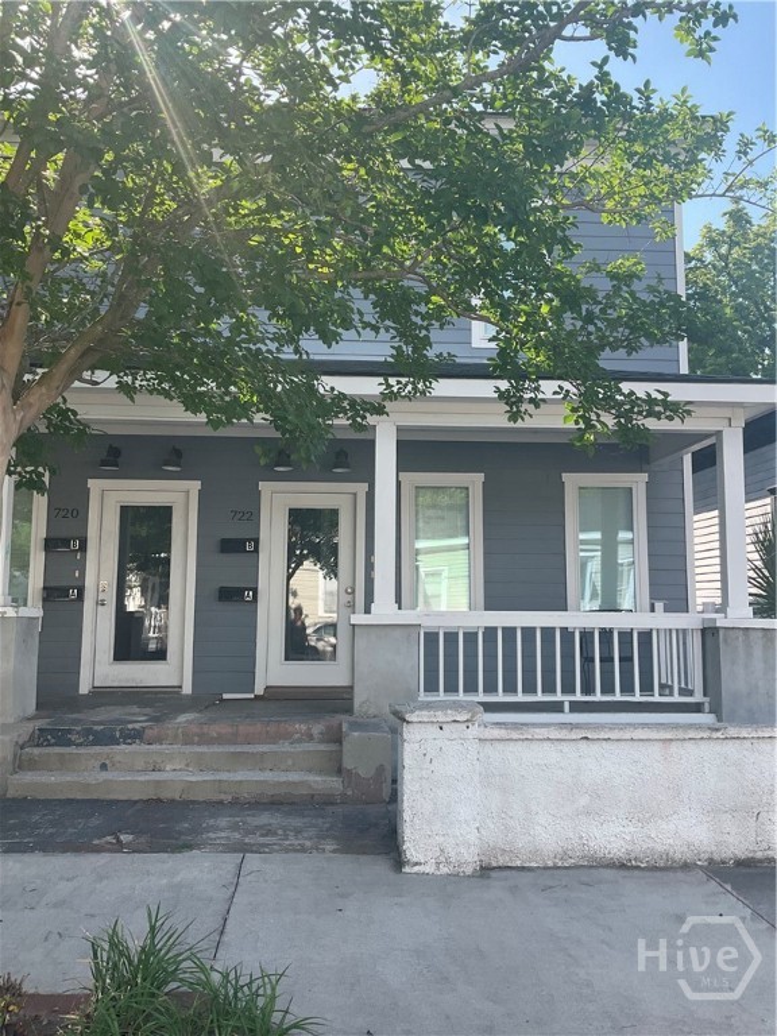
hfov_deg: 48.2
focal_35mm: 29
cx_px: 388
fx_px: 868
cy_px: 518
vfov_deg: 61.7
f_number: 1.8
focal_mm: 3
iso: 16
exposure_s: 1/422
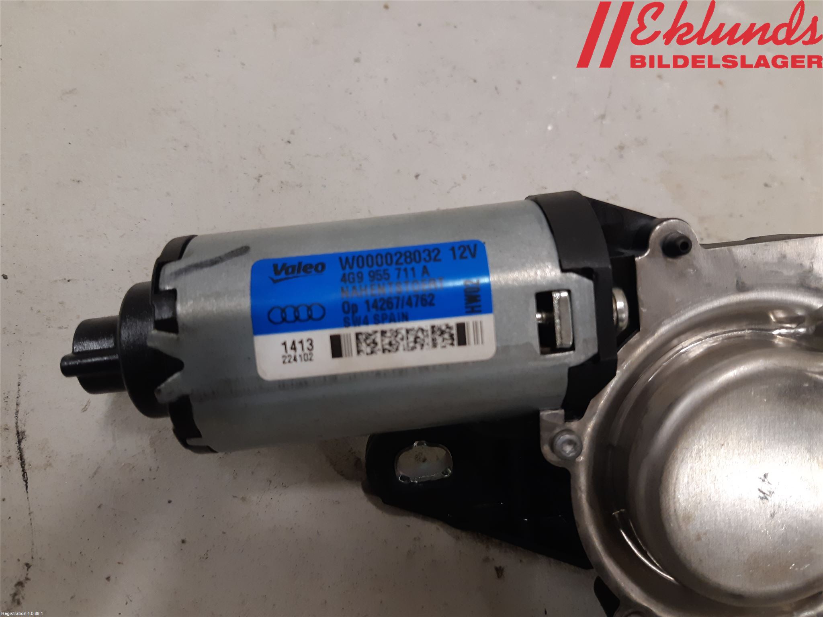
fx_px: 618
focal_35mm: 26
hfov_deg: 67.3
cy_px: 308
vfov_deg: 53.1
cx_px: 412
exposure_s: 1/50
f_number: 1.7
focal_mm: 3.93
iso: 125
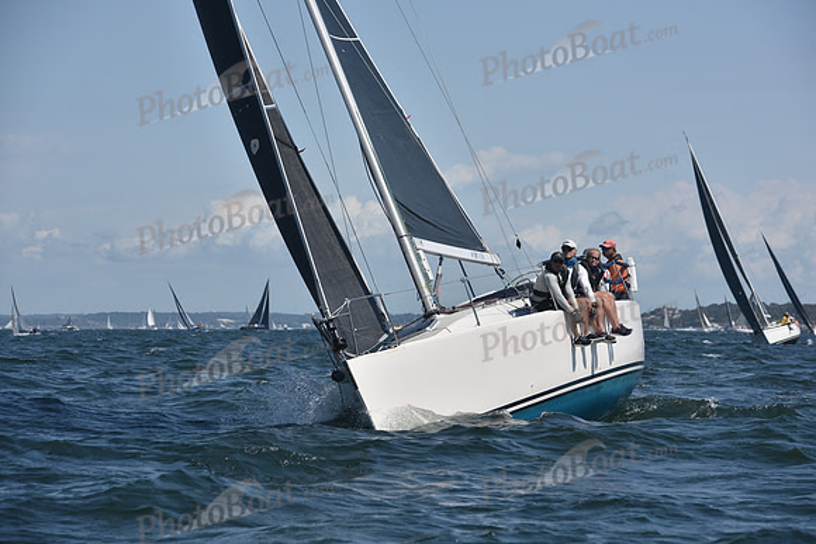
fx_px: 2947
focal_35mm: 130
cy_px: 272
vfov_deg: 10.6
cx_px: 408
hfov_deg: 15.8
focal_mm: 130
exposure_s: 1/1000
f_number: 7.1
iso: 250
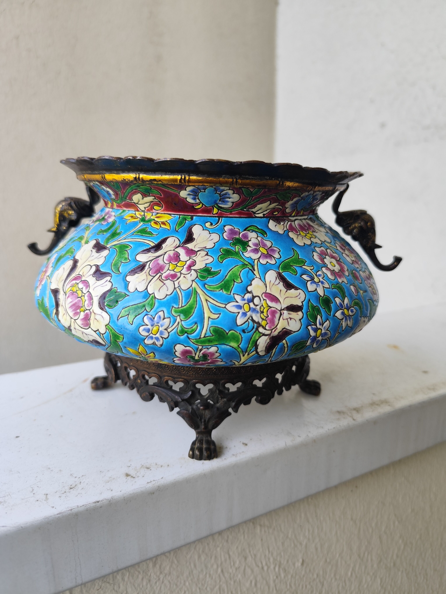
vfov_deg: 73.9
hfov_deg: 58.9
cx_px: 223
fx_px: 395
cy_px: 297
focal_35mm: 23
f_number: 1.65
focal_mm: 6.14
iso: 100
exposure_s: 1/100
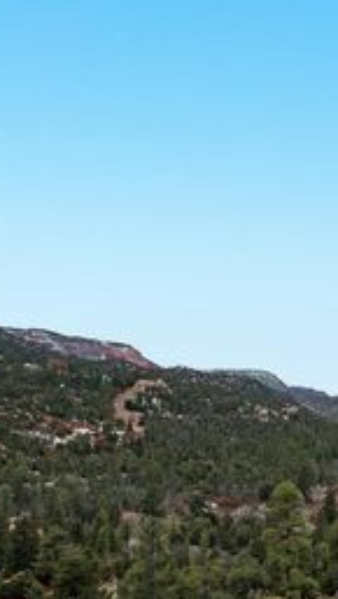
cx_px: 364
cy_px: 411
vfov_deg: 38.6
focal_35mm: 53
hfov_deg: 21.6
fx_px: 843
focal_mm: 4.49
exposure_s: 1/500
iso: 100
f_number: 2.6
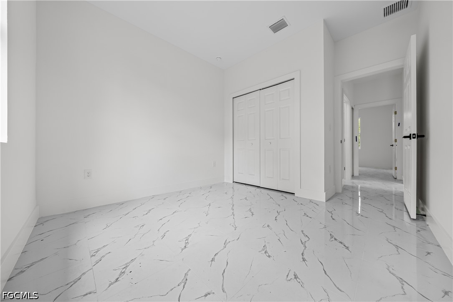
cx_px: 226
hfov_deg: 112.6
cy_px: 151
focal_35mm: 12
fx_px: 151
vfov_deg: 90.0
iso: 200
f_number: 9
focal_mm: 12
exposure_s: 1/4
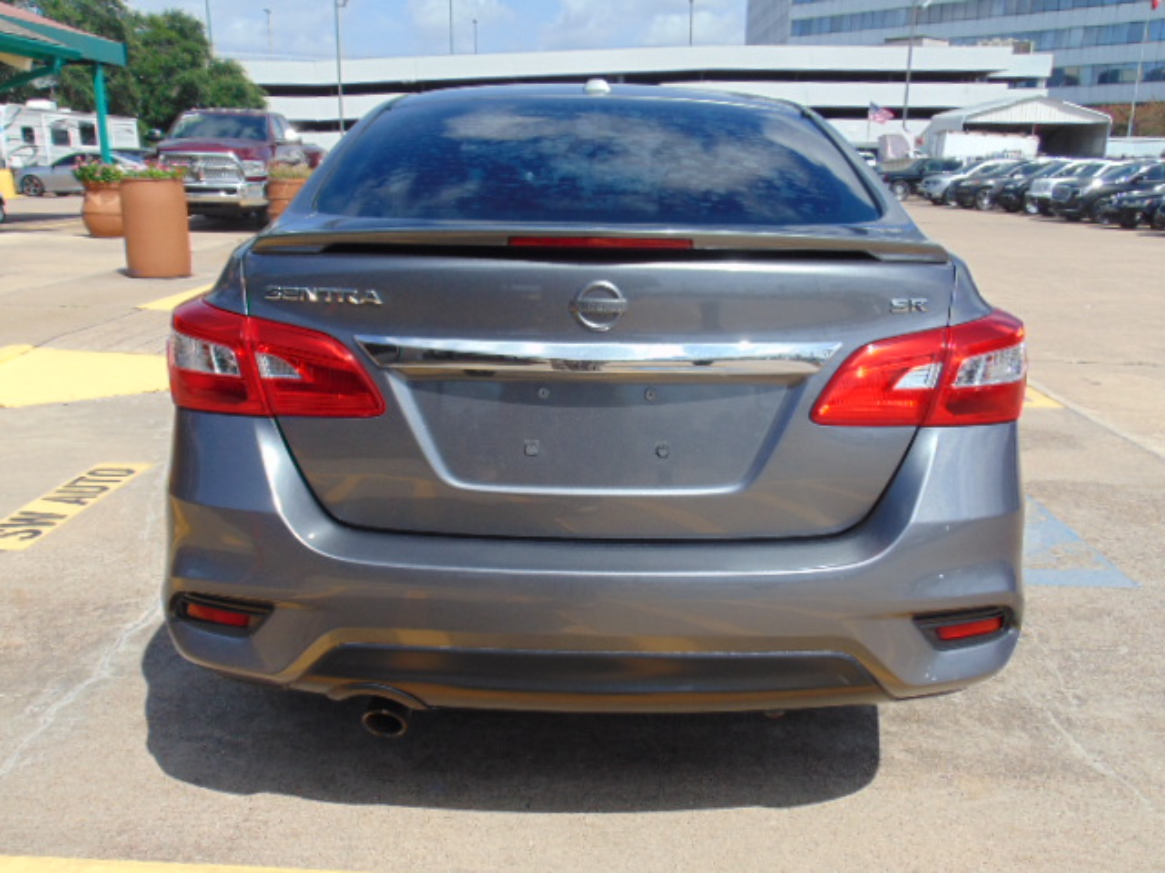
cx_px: 582
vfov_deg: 46.8
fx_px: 1010
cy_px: 436
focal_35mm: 30
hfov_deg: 60.0
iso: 80
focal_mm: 5.4
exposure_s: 1/250
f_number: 8
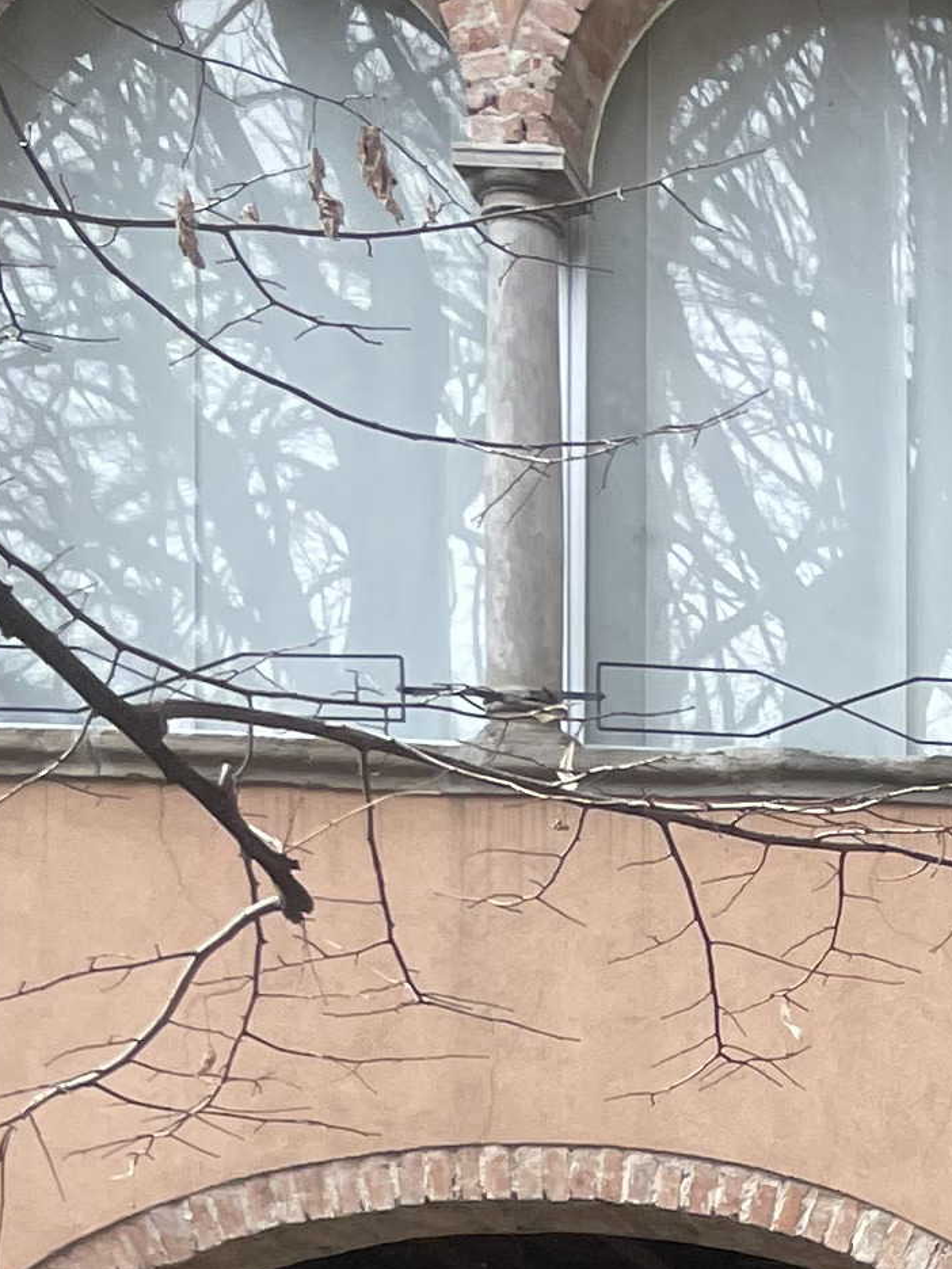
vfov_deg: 15.3
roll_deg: -1.1
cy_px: 2230
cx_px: 2033
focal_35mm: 112
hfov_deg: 11.6
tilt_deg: -2.2
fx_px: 4107
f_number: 1.6
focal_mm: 4.2
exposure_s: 1/485
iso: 32
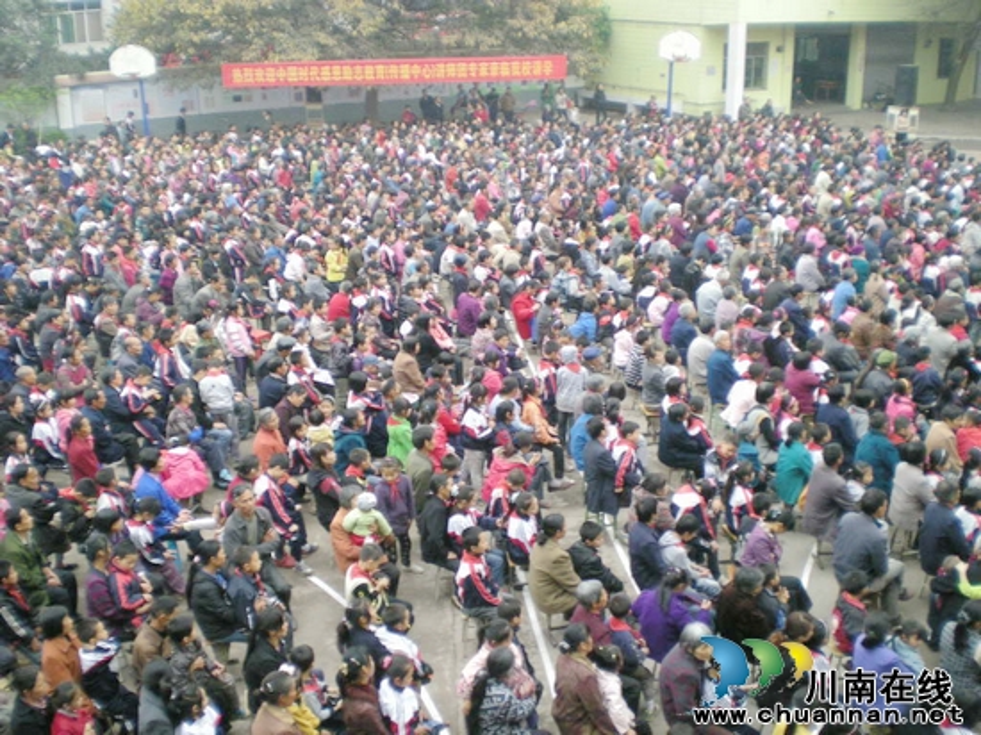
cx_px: 490
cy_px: 368
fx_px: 1076
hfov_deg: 49.0
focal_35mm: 38
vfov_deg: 37.7
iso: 219
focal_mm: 6.3
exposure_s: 1/130
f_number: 3.1
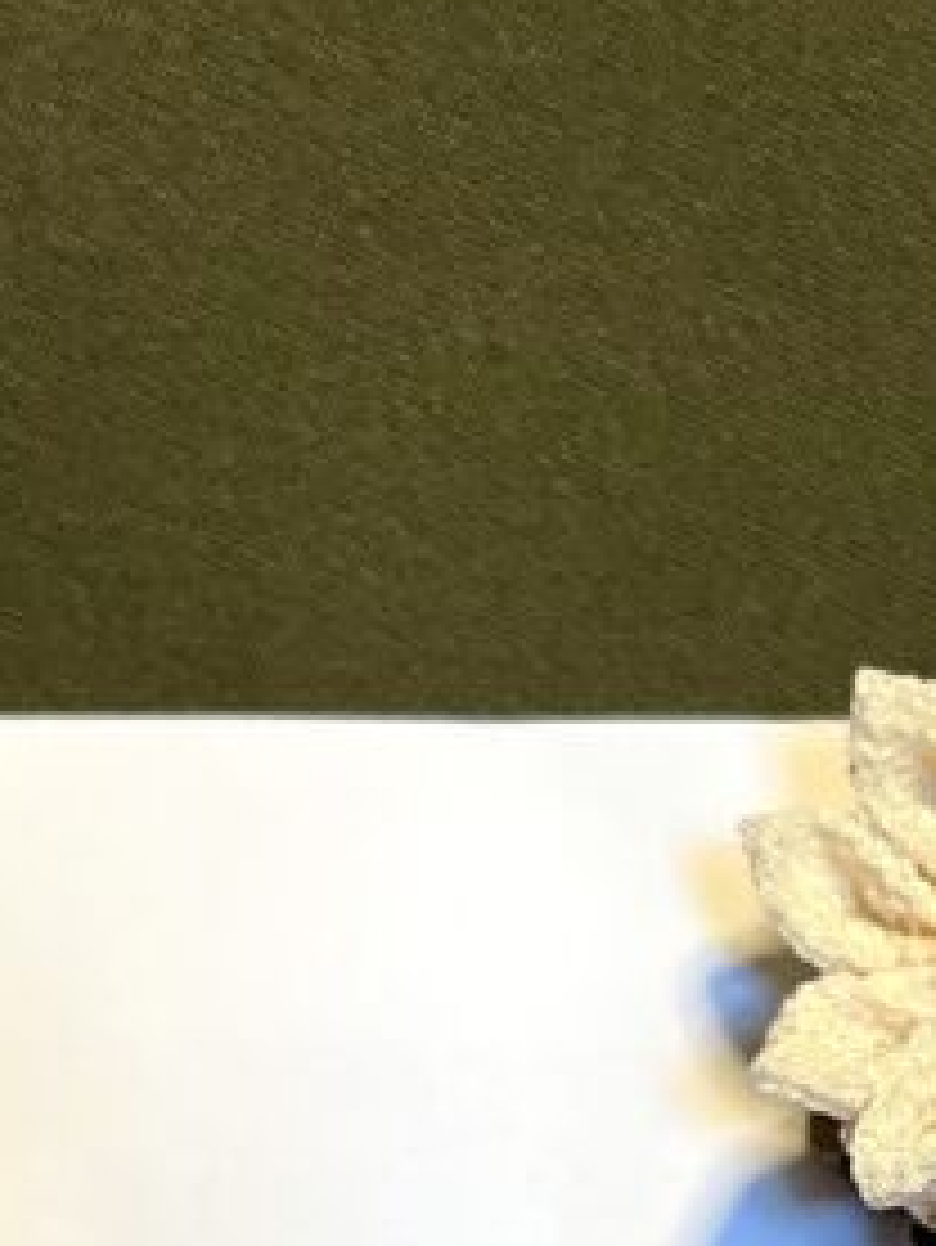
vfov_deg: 19.7
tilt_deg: -22.0
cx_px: 1210
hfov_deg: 14.8
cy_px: 1327
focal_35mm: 96
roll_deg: +1.8
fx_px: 3458
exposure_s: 1/54
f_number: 1.5
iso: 500
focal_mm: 5.7
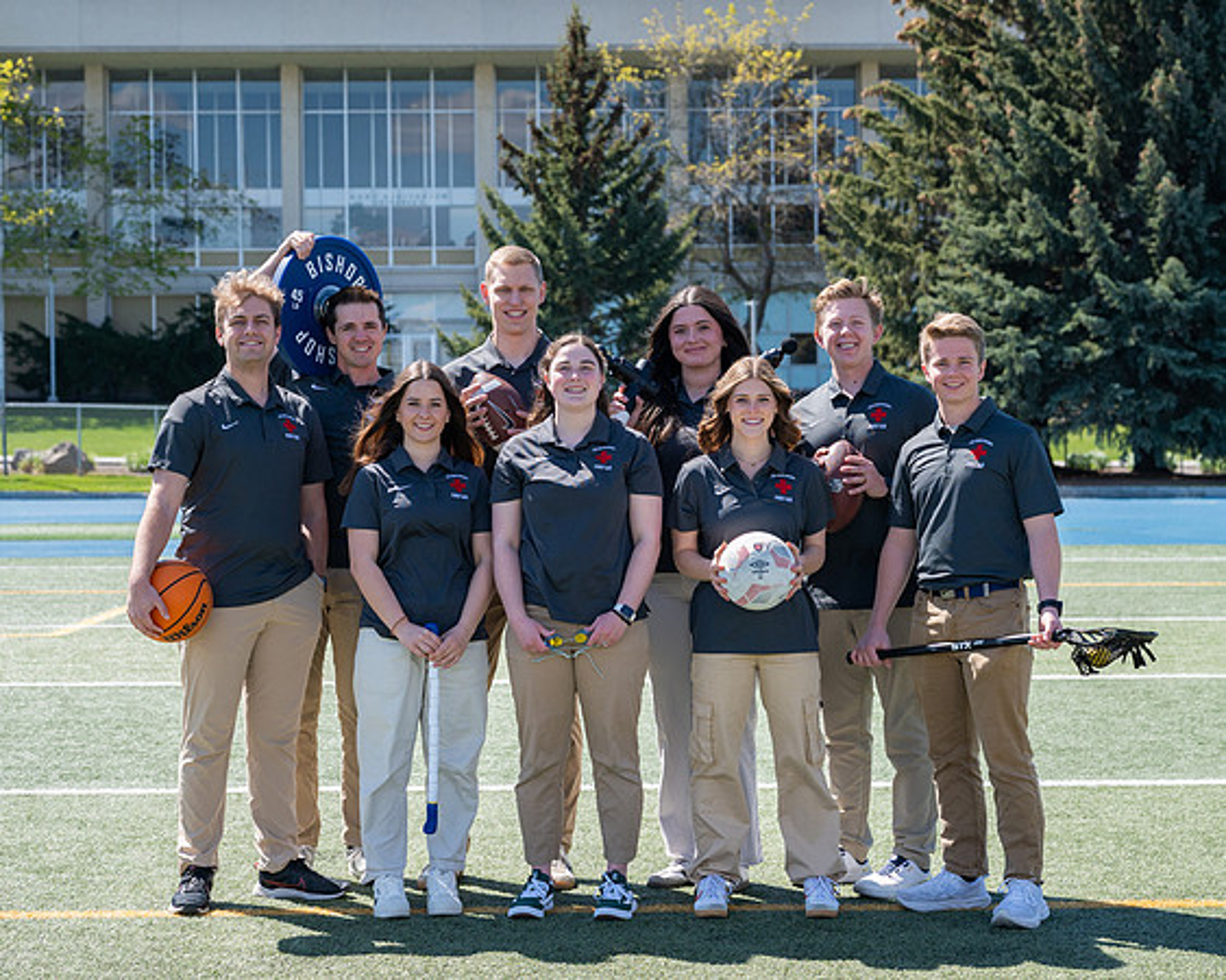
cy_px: 436
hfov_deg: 27.2
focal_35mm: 70
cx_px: 669
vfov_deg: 21.9
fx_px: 2534
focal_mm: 55
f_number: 4
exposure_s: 1/1600
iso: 125
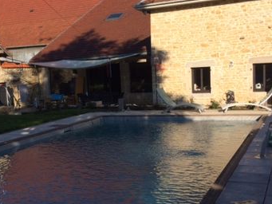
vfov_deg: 28.5
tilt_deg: -5.9
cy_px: 116
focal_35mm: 51
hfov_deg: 37.3
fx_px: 401
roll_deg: +3.7
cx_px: 103
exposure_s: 1/1866
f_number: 2.2
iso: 32
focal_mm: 4.15
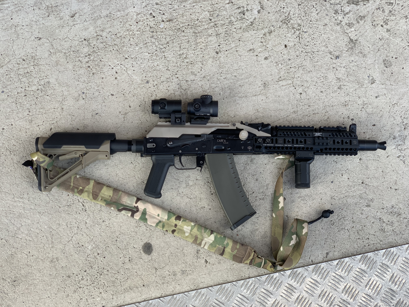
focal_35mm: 52
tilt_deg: -77.9
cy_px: 154
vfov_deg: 28.0
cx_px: 204
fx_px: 614
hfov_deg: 36.8
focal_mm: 6
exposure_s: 1/122
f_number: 2.4
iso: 25
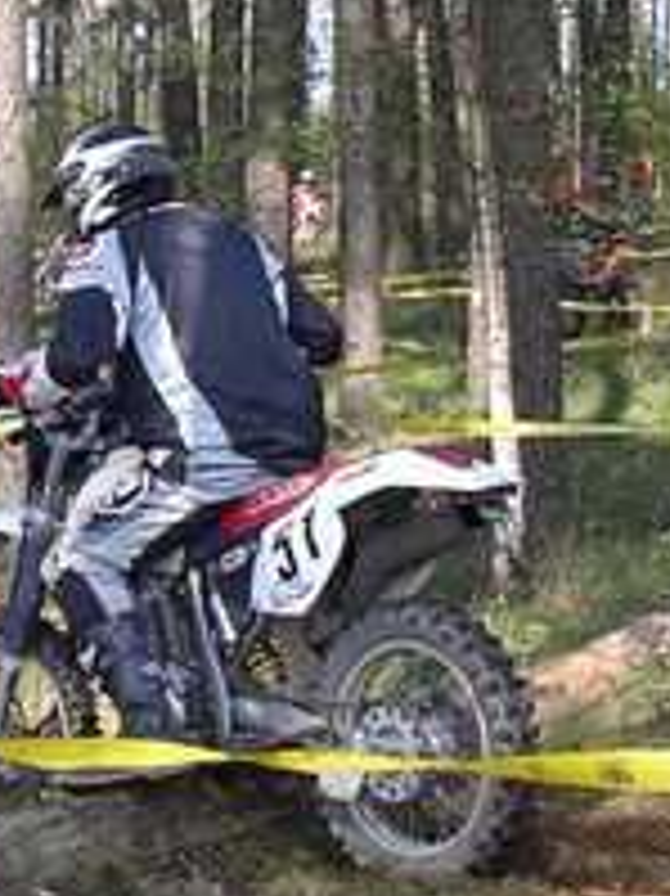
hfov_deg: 9.9
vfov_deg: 13.3
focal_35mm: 149
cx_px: 220
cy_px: 504
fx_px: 3849
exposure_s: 1/200
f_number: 2.8
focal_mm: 5.7
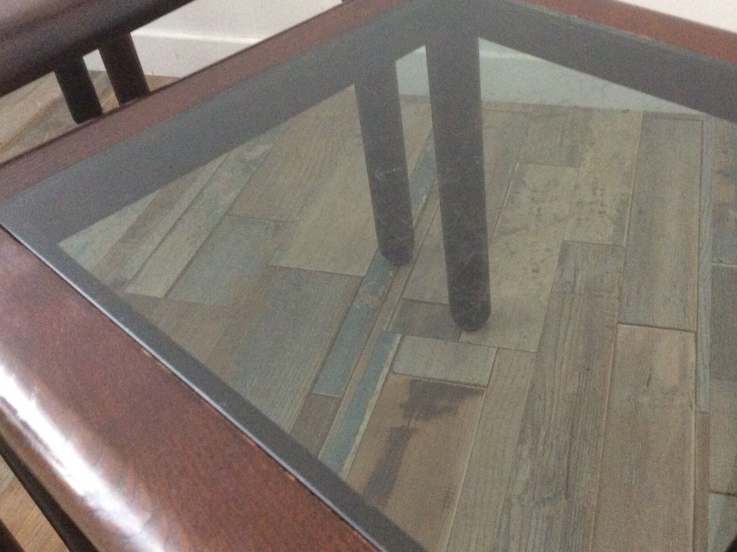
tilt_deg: -42.1
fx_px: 830
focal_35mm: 39
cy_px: 259
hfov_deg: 47.6
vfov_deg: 36.8
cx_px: 440
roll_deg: +4.3
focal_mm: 3.3
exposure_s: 1/20
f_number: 2.4
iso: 250
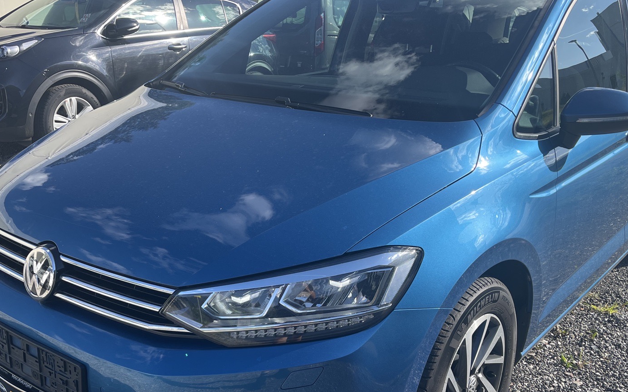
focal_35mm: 38
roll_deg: -0.6
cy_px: 260
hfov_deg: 51.5
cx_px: 334
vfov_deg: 33.3
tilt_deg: -19.8
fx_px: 650
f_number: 1.6
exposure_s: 1/1186
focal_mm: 5.1
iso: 50
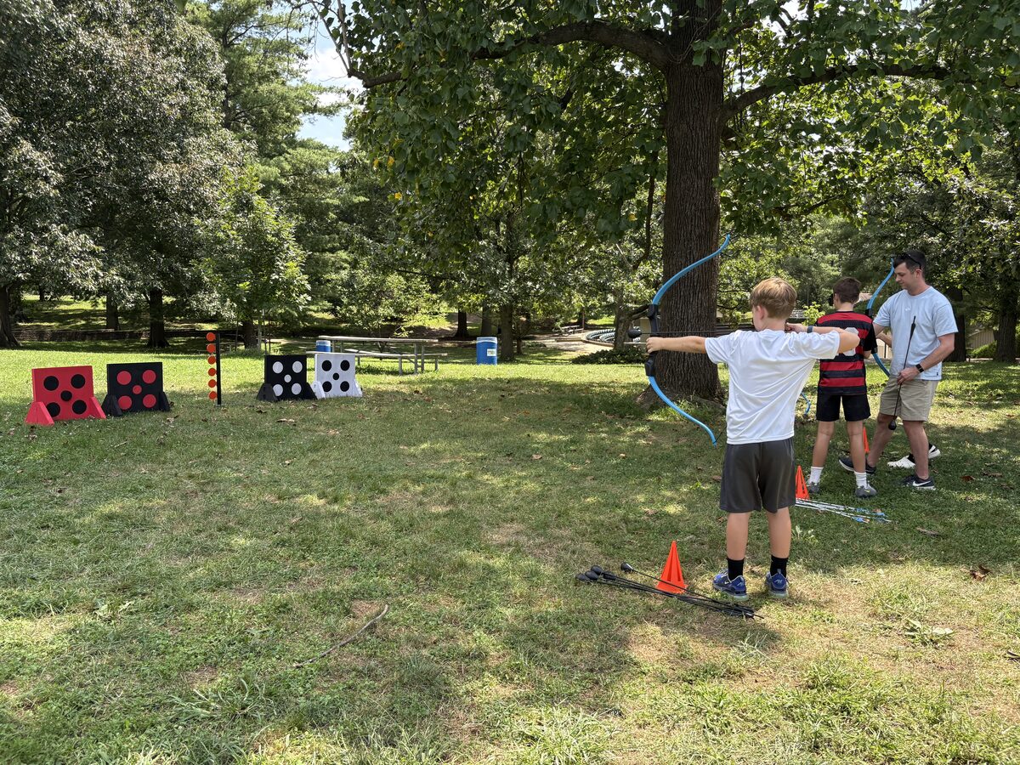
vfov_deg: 53.1
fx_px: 766
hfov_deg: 67.3
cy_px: 382
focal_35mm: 26
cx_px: 510
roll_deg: +1.1
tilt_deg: -6.3
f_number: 1.6
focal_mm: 5.96
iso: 64
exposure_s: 1/987
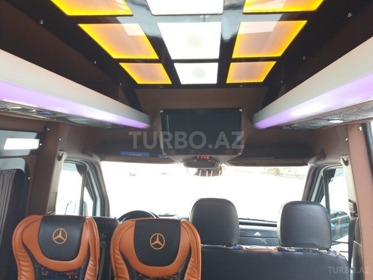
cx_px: 186
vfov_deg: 49.7
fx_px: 302
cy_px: 140
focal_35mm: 28
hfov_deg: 63.4
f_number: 1.9
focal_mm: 3.7
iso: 80
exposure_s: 1/33
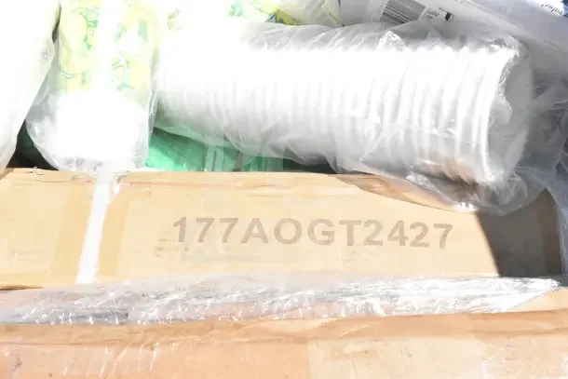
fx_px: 544
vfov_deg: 38.4
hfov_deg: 55.1
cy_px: 190
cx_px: 284
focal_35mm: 34
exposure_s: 1/2000
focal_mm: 23
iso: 6400
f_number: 22
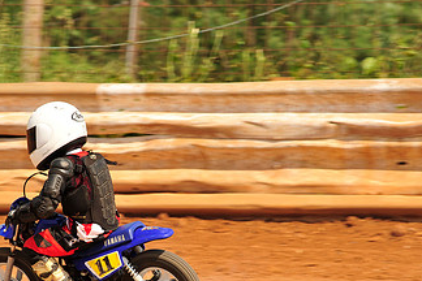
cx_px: 121
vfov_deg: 3.8
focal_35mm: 358
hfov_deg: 5.8
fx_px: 4196
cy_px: 224
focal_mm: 200
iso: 200
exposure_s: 1/400
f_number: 9
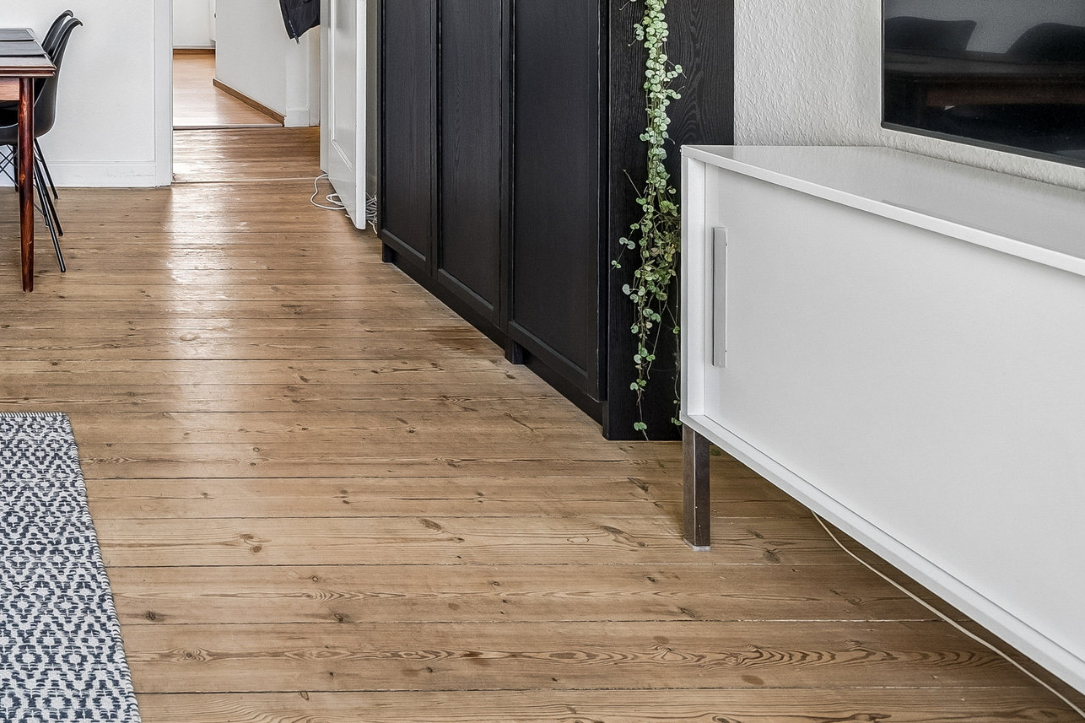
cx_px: -178
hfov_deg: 44.3
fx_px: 844
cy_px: -61
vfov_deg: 38.8
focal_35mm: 28
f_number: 5.6
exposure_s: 1/50
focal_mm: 12
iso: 320
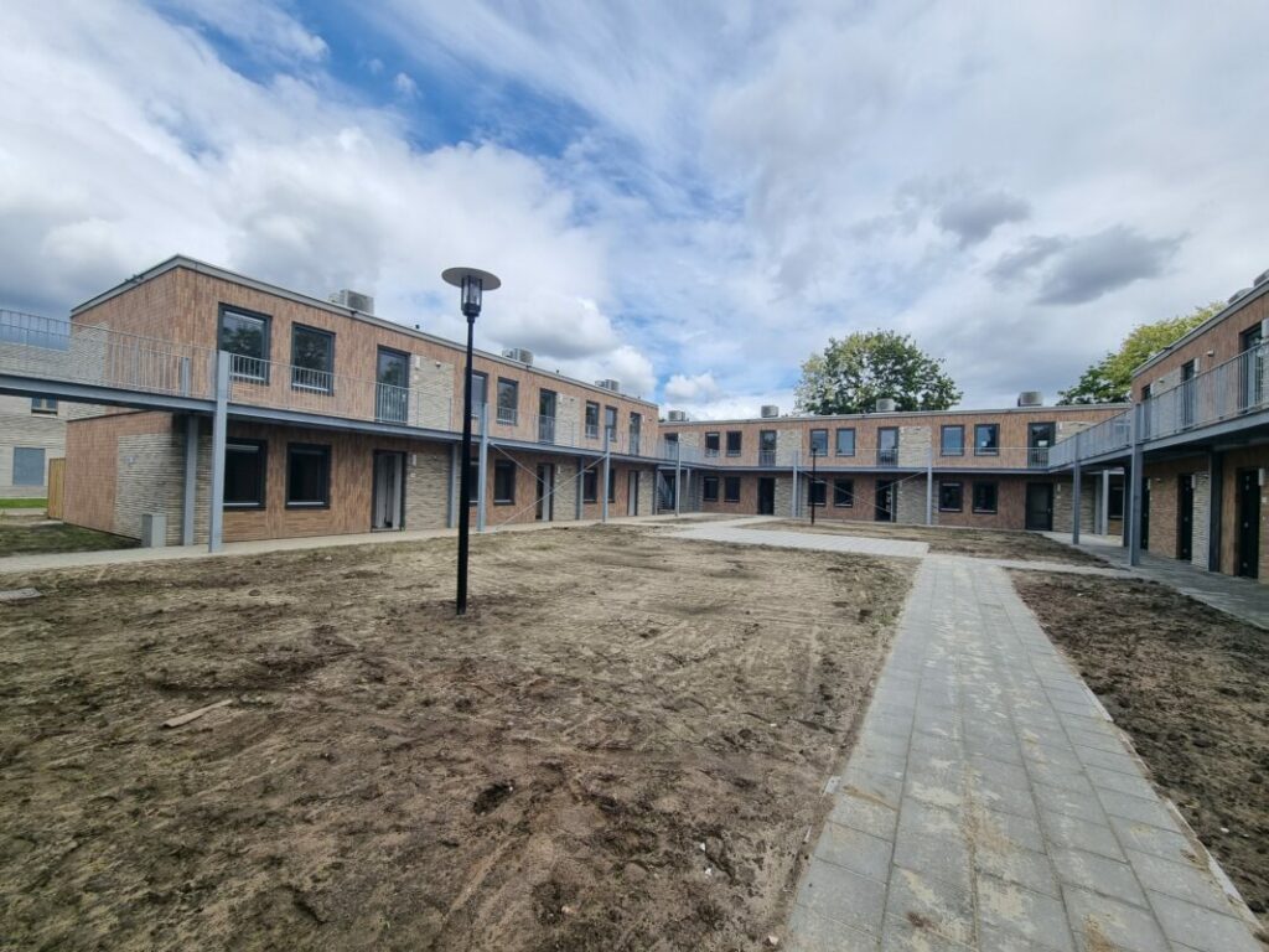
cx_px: 634
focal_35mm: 13
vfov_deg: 89.9
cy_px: 476
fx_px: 477
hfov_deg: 106.2
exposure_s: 1/2688
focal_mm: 2.2
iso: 50
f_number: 2.2
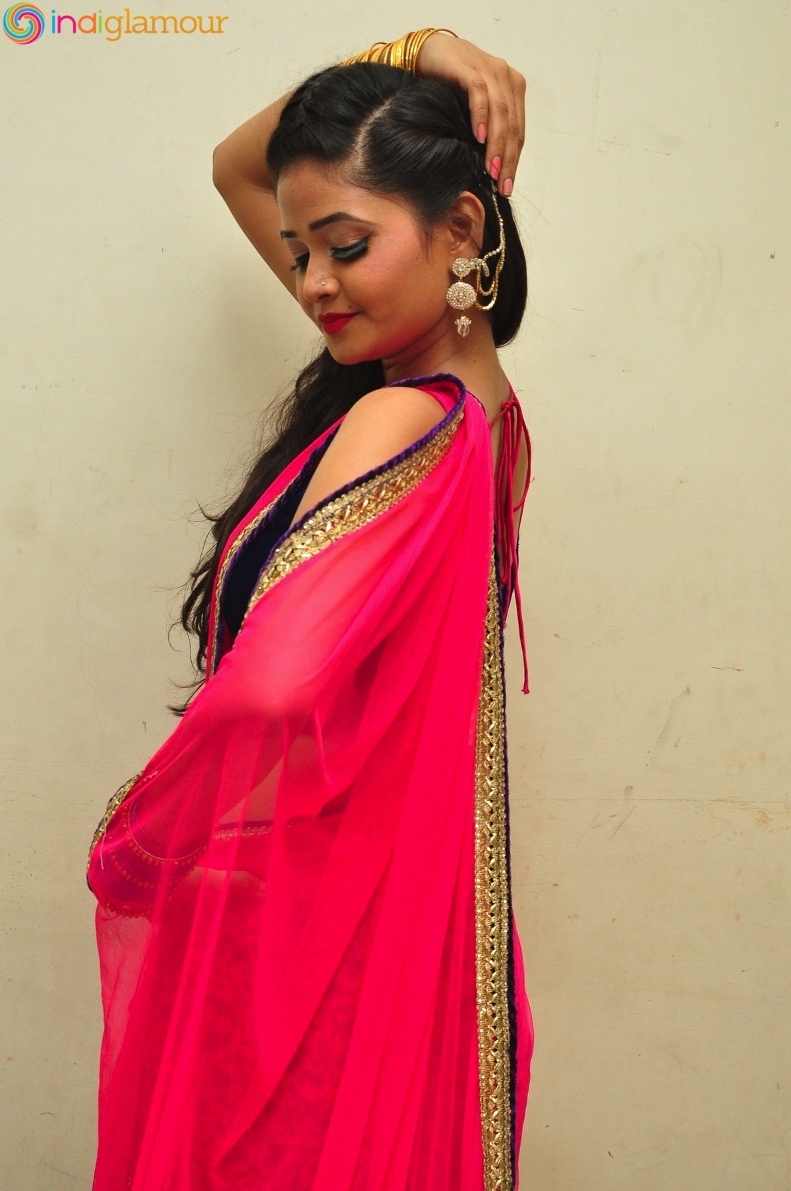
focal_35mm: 75
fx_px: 2478
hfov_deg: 18.1
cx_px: 396
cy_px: 596
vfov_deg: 27.0
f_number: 7.1
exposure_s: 1/125
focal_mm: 50
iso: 1600
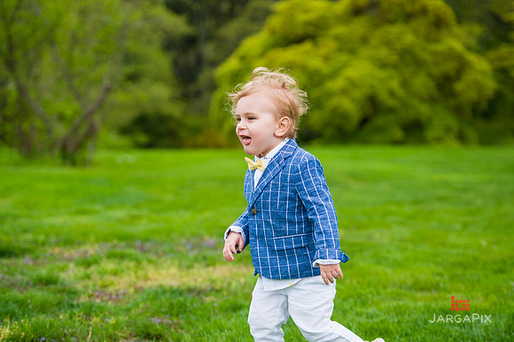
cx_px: 257
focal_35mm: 92
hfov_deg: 22.2
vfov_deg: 14.8
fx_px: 1313
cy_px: 171
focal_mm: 92
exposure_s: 1/800
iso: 200
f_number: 3.5
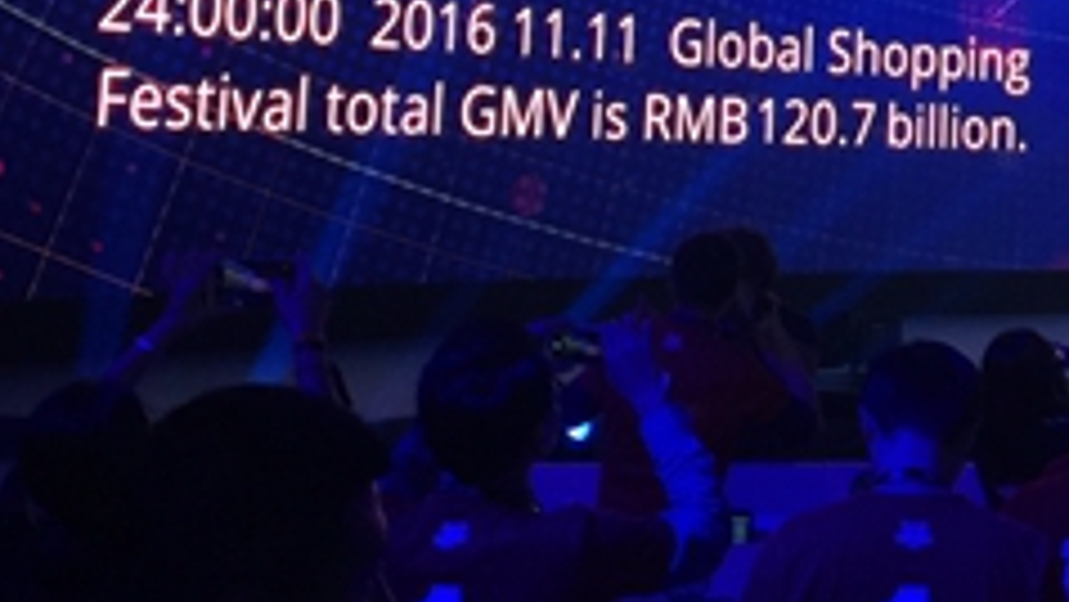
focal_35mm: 84
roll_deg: -3.1
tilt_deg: +8.8
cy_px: -175
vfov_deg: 13.9
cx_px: 1082
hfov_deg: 24.1
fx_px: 2382
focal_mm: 4.15
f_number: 2.2
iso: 40
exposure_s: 1/33
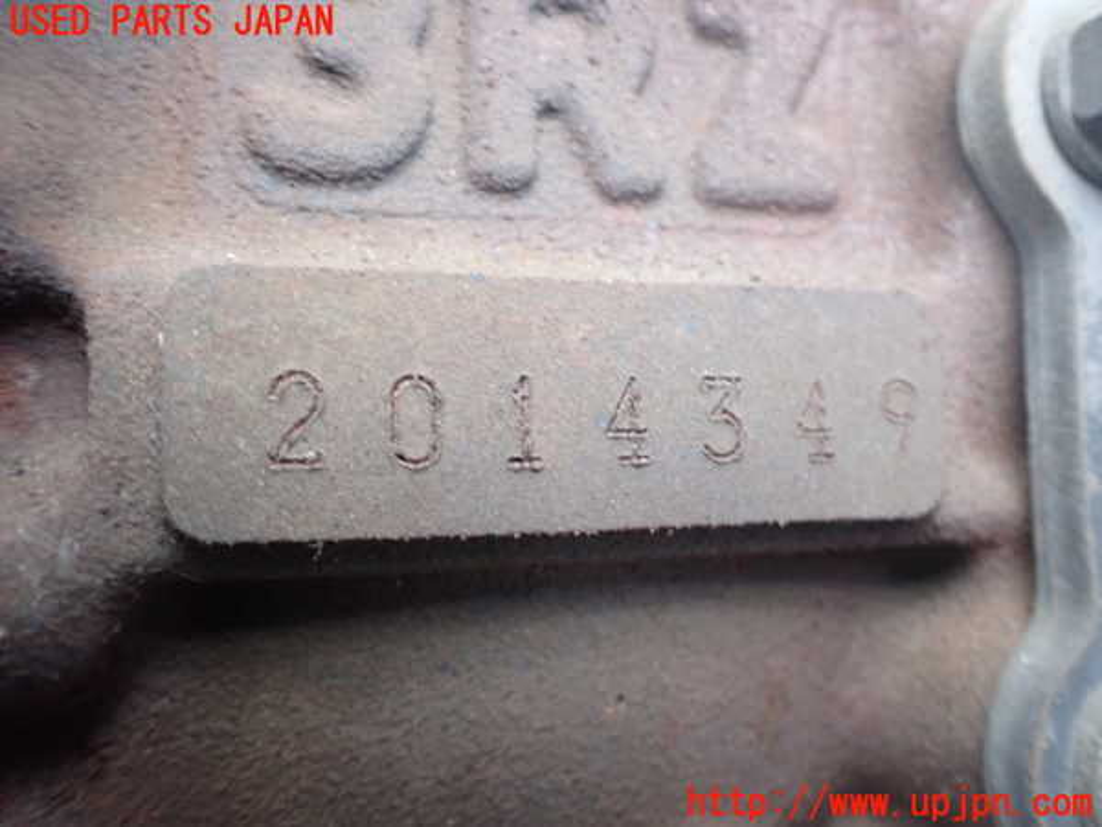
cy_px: 414
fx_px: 955
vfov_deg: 46.8
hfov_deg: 60.0
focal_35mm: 30
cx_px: 551
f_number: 2.3
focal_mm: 5.4
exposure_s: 1/50
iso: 800
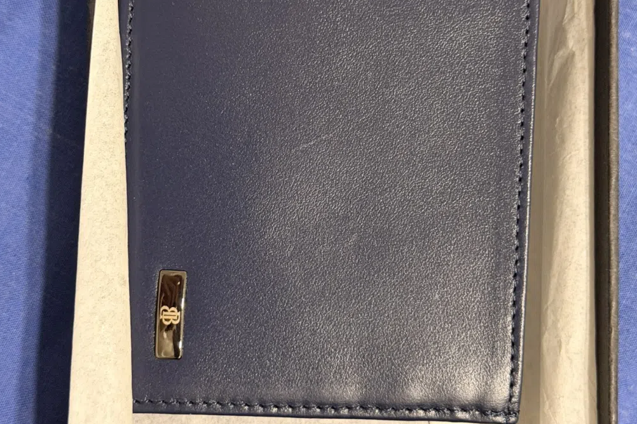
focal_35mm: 68
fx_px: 1203
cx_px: 323
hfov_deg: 29.7
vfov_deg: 20.0
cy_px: 181
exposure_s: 1/25
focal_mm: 6.76
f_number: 1.78
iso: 500
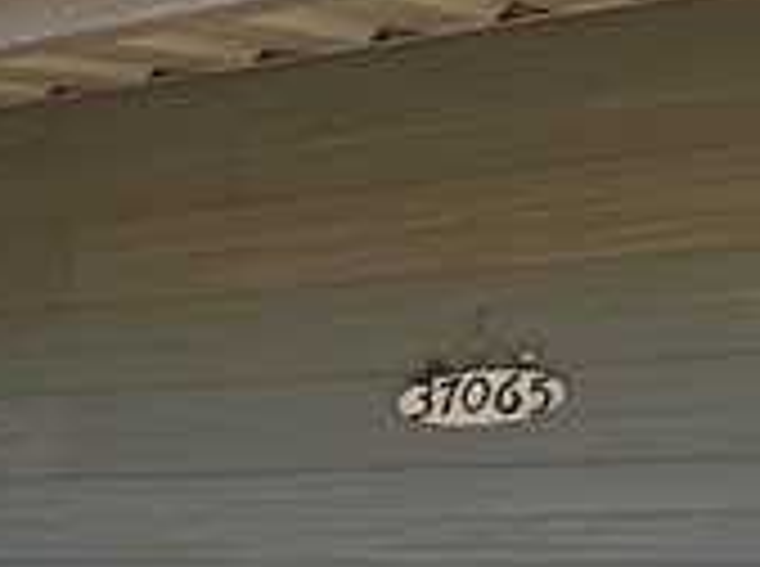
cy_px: 540
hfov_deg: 19.4
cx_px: -459
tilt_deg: +0.0
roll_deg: -0.4
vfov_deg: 17.0
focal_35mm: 85
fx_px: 1862
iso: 50
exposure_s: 1/587
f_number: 2.2
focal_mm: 2.22
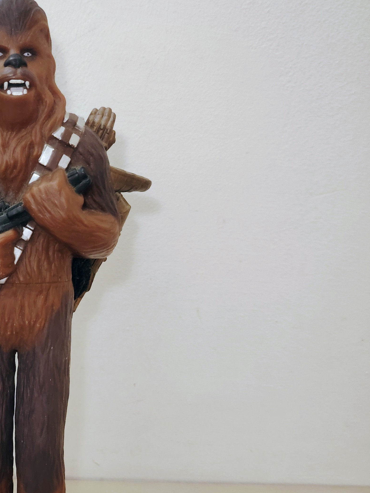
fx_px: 656
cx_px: 20
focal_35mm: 46
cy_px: 309
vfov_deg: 40.9
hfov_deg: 29.8
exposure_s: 1/50
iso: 1250
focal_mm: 5.25
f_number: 1.75
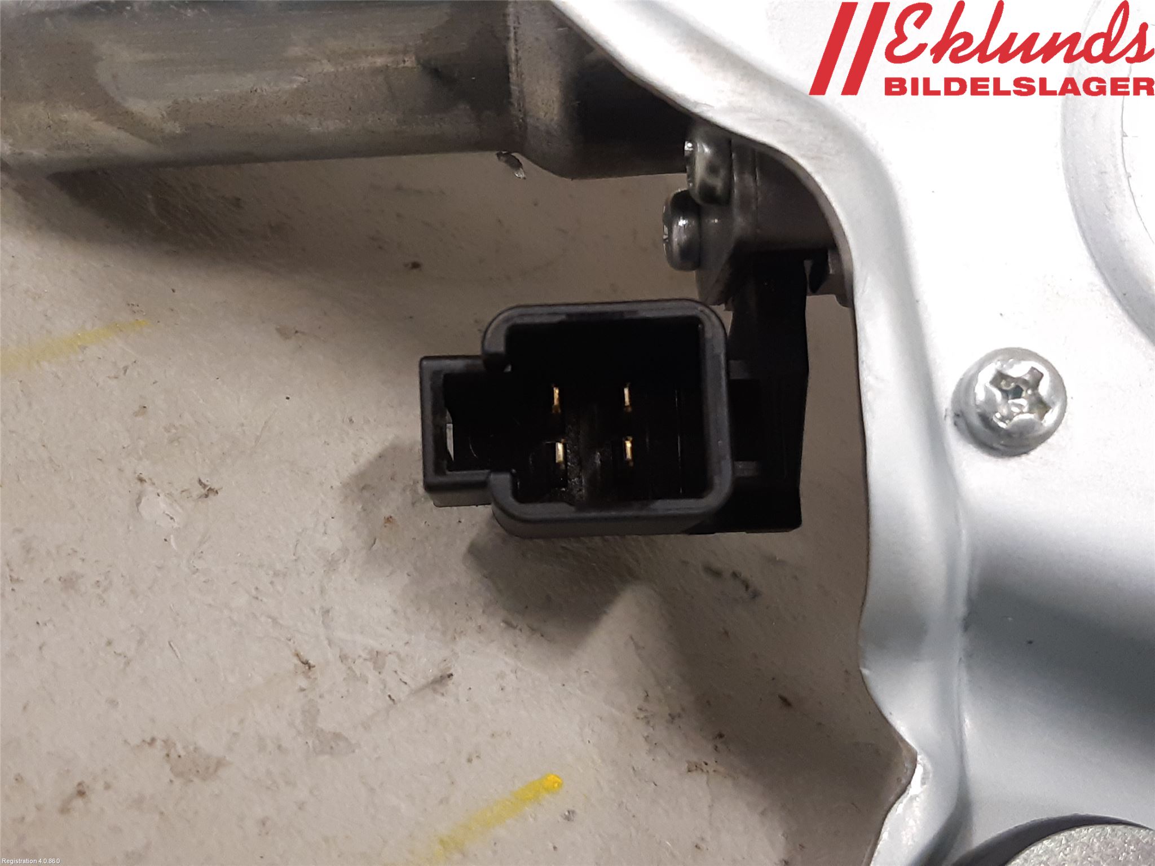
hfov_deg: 67.3
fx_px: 868
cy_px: 433
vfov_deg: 53.1
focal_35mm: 26
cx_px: 578
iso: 200
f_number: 1.7
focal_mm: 3.93
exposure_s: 1/50
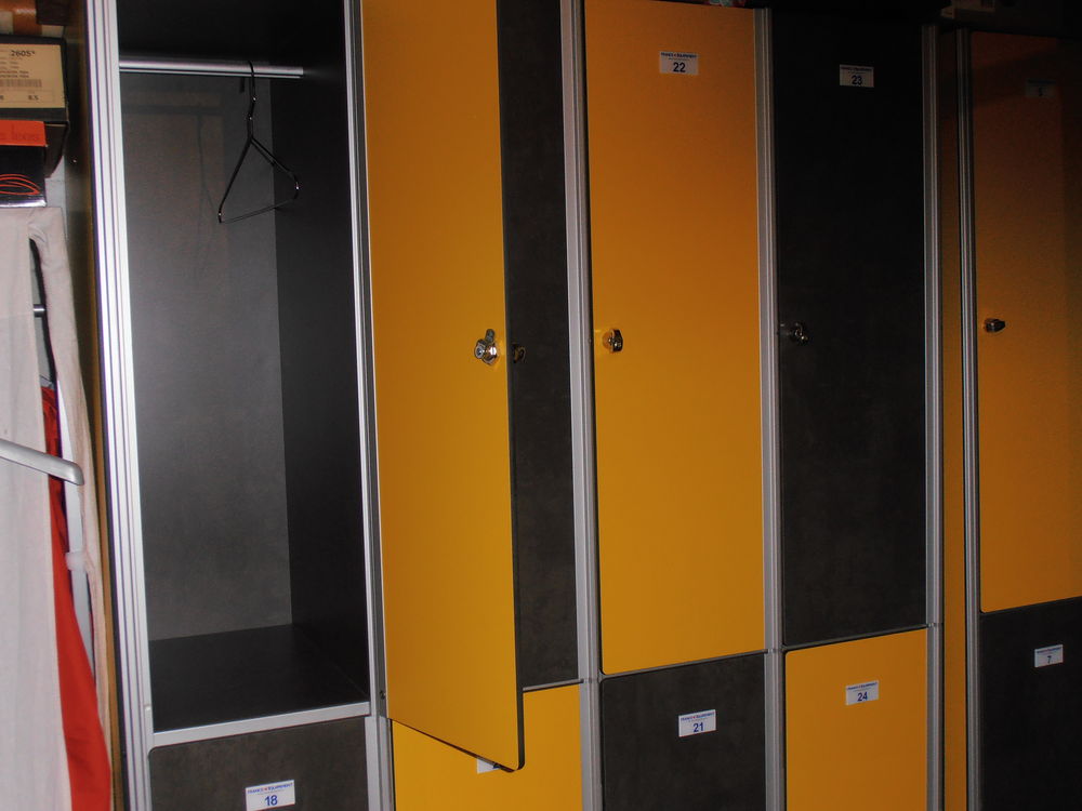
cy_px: 406
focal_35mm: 44
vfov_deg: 32.9
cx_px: 541
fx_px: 1375
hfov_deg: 42.9
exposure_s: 1/40
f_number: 4.2
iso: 125
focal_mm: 7.87
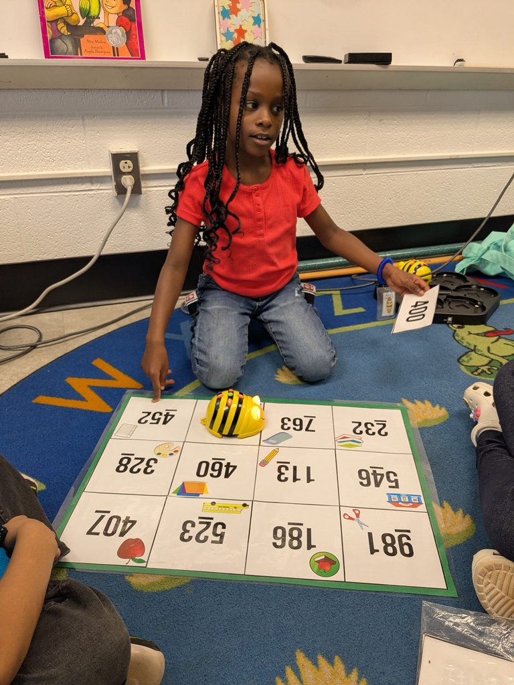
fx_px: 535
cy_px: 342
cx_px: 257
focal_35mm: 27
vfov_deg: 65.3
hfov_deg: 51.4
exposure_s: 1/121
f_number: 1.73
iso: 138
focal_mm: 4.38
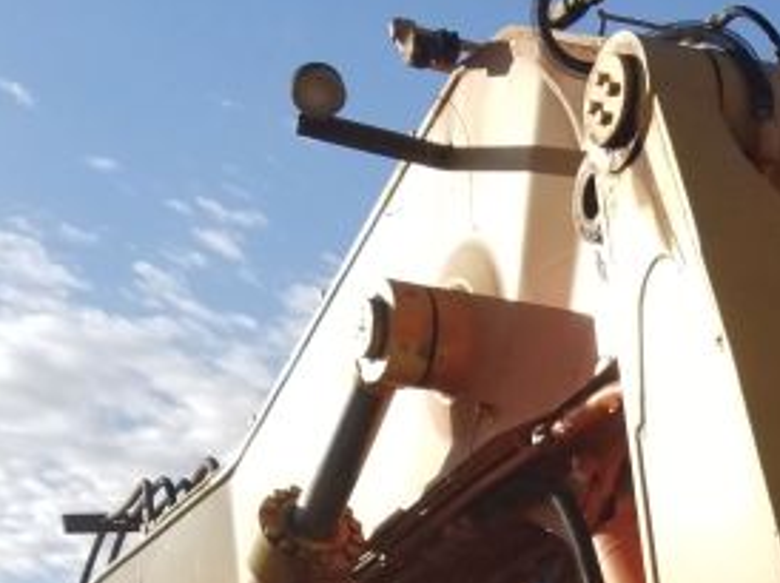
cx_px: 962
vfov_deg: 14.3
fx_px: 2139
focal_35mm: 95
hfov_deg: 19.4
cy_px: 921
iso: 50
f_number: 1.7
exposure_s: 1/2504
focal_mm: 4.25
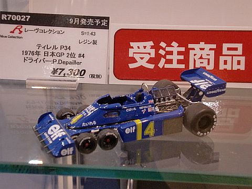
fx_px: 488
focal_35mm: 67
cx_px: 126
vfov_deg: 21.9
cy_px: 94
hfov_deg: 29.0
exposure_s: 1/40
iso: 400
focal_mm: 11.16
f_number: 4.3
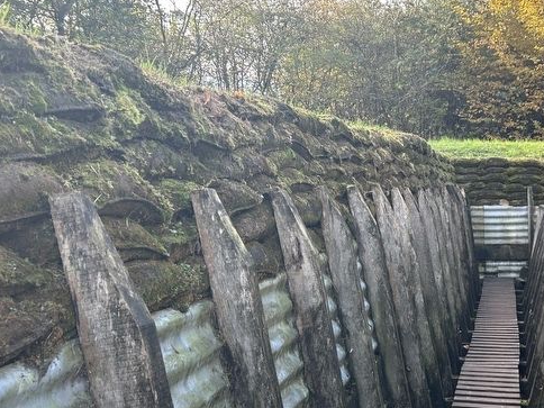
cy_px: 261
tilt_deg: -4.2
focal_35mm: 43
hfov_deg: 42.8
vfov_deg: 33.4
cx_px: 393
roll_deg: -1.6
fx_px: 676
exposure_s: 1/121
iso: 40
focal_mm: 5.7
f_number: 1.5
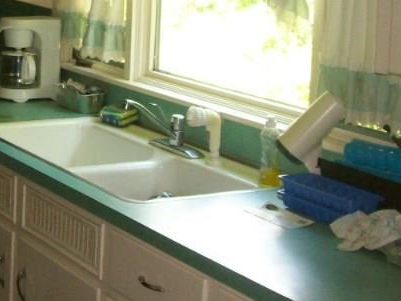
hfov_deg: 20.8
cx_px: 35
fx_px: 1066
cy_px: 32
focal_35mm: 92
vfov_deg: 15.9
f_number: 2.7
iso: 200
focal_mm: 6
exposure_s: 1/64
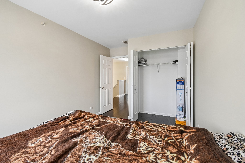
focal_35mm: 15
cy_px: 82
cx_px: 122
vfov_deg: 77.3
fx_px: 102
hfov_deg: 100.4
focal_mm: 10
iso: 400
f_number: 8
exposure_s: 1/15
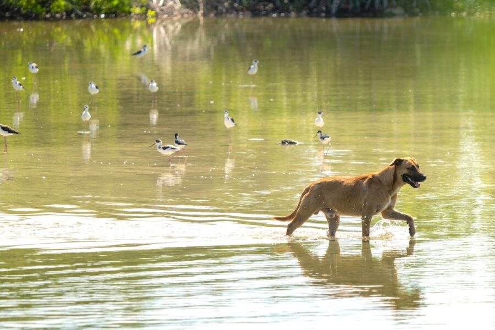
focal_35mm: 445
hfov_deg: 4.6
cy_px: 199
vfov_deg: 3.1
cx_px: 367
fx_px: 6121
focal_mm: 300
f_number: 6.3
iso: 160
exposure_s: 1/800
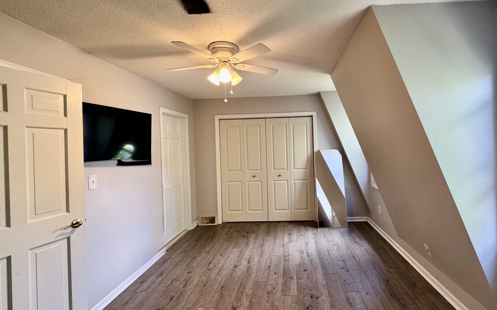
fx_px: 230
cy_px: 146
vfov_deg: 67.9
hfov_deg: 93.8
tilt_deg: -0.5
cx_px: 283
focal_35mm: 17
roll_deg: +1.8
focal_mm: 2.22
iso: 200
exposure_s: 1/60
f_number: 2.2
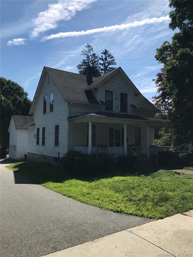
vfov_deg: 63.4
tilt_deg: +3.5
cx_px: 96
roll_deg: +0.2
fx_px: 208
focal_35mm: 28
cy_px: 128
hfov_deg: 49.7
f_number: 1.8
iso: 20
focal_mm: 3.99
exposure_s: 1/4808
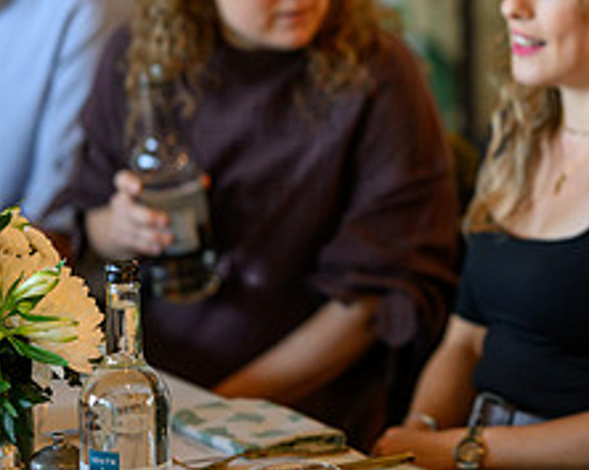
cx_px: 531
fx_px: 3673
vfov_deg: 7.3
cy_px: 131
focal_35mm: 211
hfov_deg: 9.1
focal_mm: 85
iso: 1100
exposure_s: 1/320
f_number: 1.8
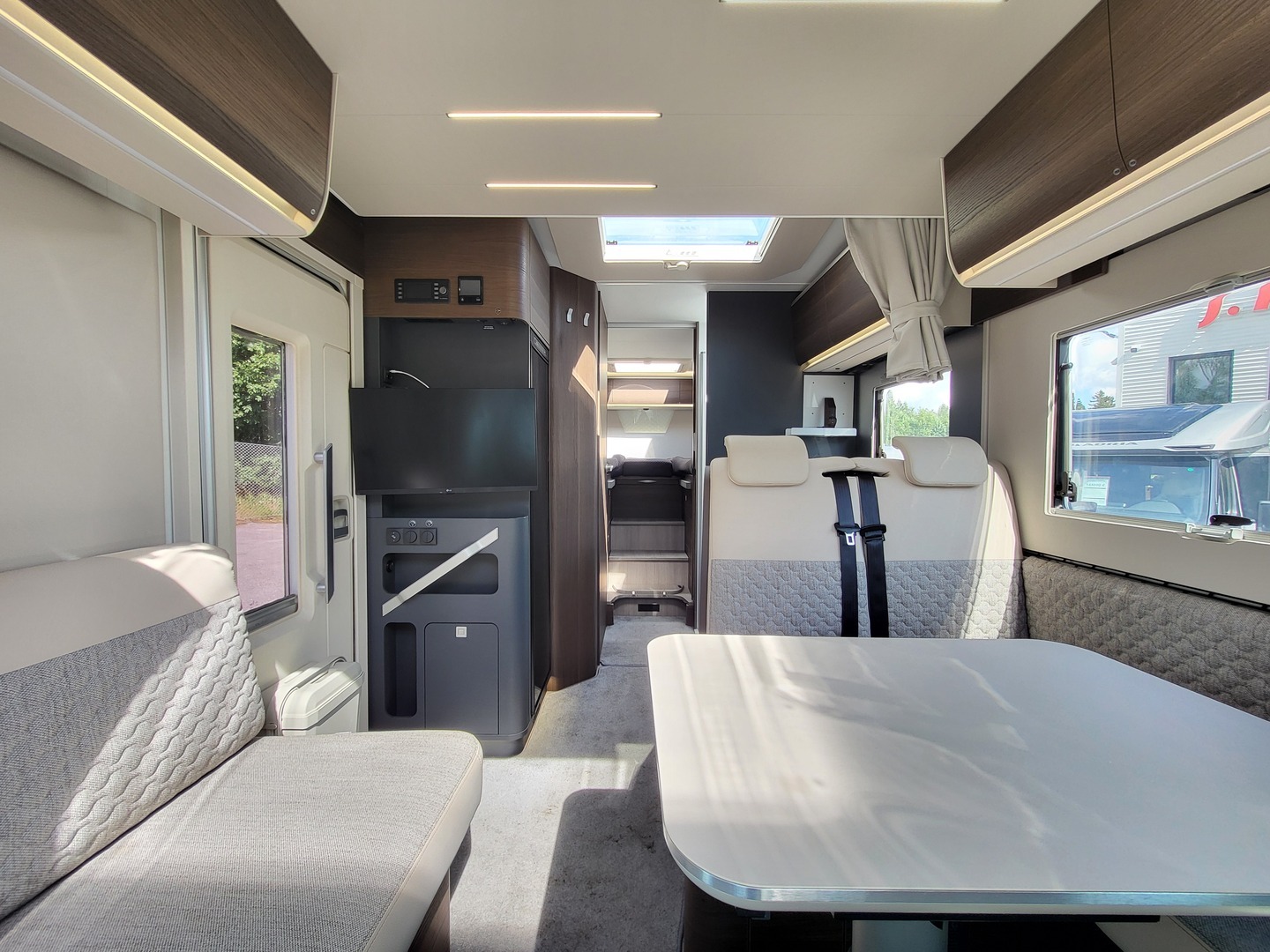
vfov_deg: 89.9
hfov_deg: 106.2
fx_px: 477
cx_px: 635
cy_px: 476
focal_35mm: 13
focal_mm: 1.74
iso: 50
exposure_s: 1/50
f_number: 2.2
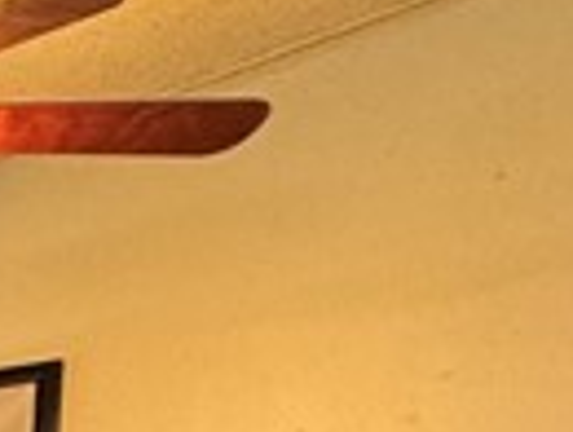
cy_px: 970
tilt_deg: -5.9
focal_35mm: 110
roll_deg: +0.1
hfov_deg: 9.8
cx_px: -1384
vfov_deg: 11.6
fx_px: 1824
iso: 200
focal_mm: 2.22
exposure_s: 1/60
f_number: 2.2
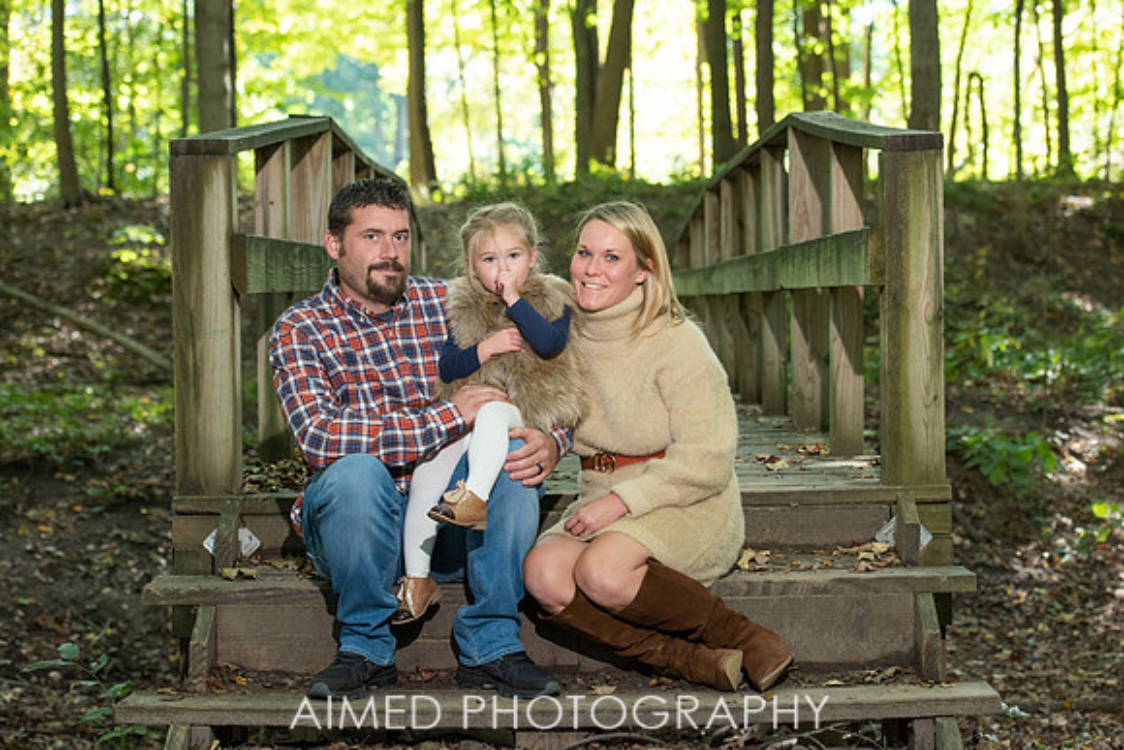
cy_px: 356
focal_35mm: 84
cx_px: 622
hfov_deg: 24.0
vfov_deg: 16.2
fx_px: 2638
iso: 640
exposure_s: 1/250
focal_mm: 75
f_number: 4.5
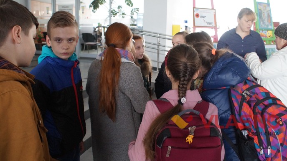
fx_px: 243
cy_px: 65
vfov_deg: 36.5
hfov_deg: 61.0
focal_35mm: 32
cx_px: 146
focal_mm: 20
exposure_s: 1/160
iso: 2000
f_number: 4
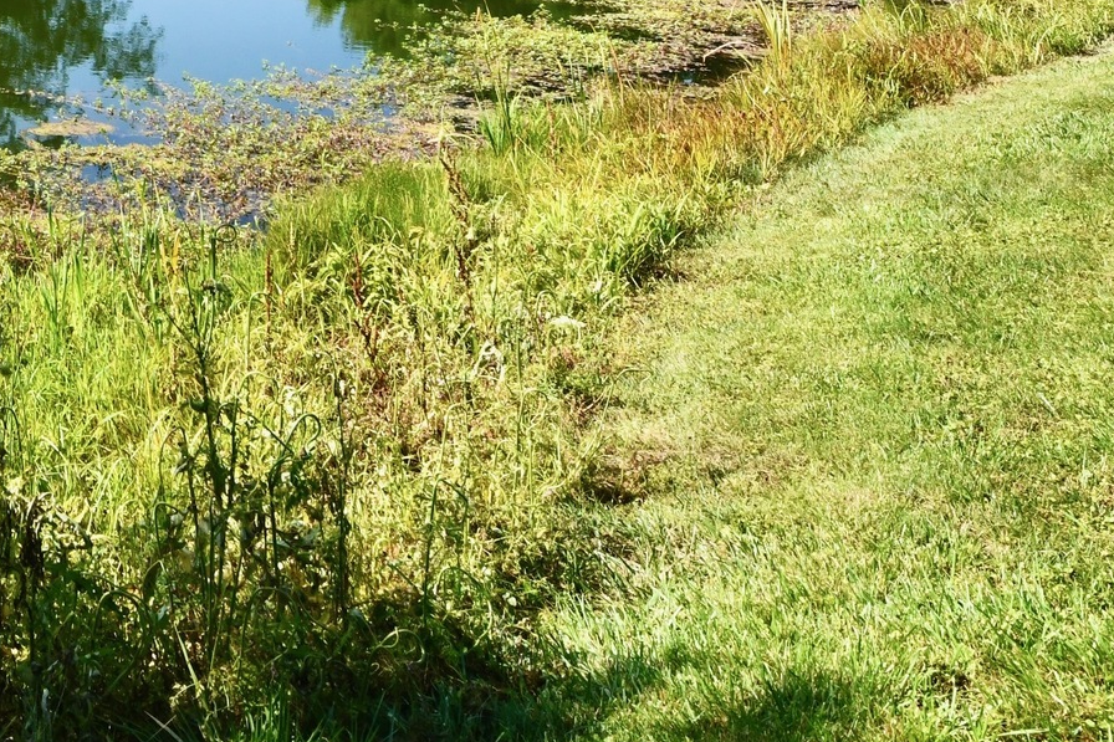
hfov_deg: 32.1
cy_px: -280
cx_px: -305
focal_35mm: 48
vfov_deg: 23.9
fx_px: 1485
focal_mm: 14
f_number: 11
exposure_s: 1/500
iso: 640
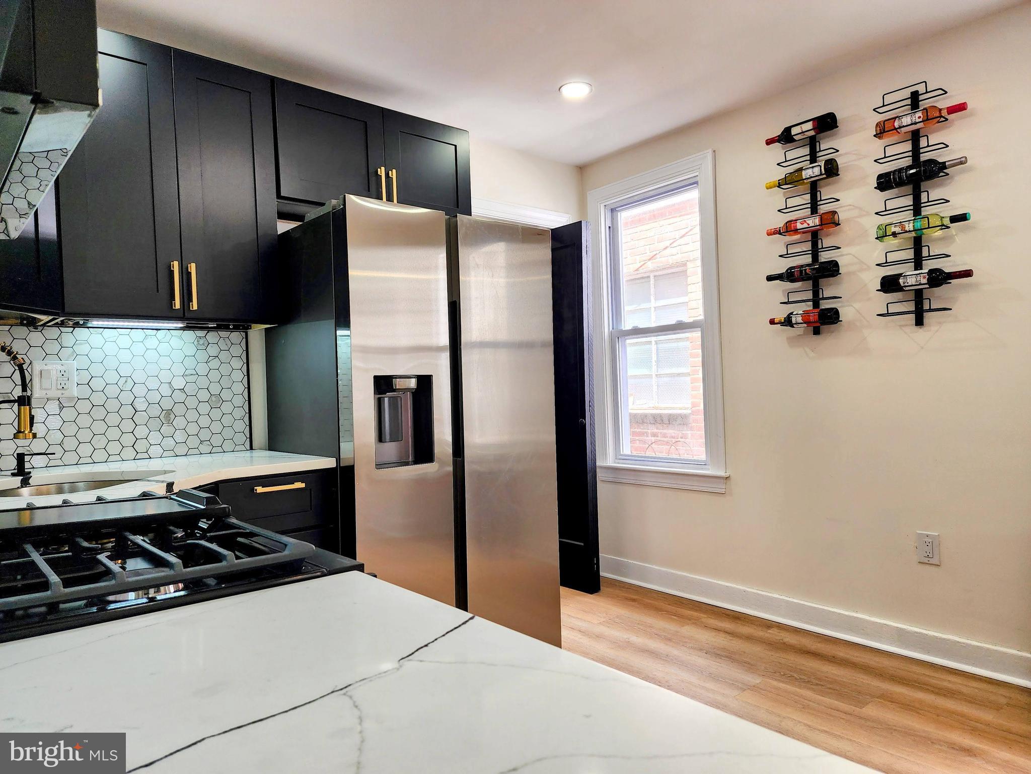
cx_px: 516
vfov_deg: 58.9
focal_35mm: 23
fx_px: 685
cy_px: 387
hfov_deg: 73.9
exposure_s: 1/120
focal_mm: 6.4
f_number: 1.8
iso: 64
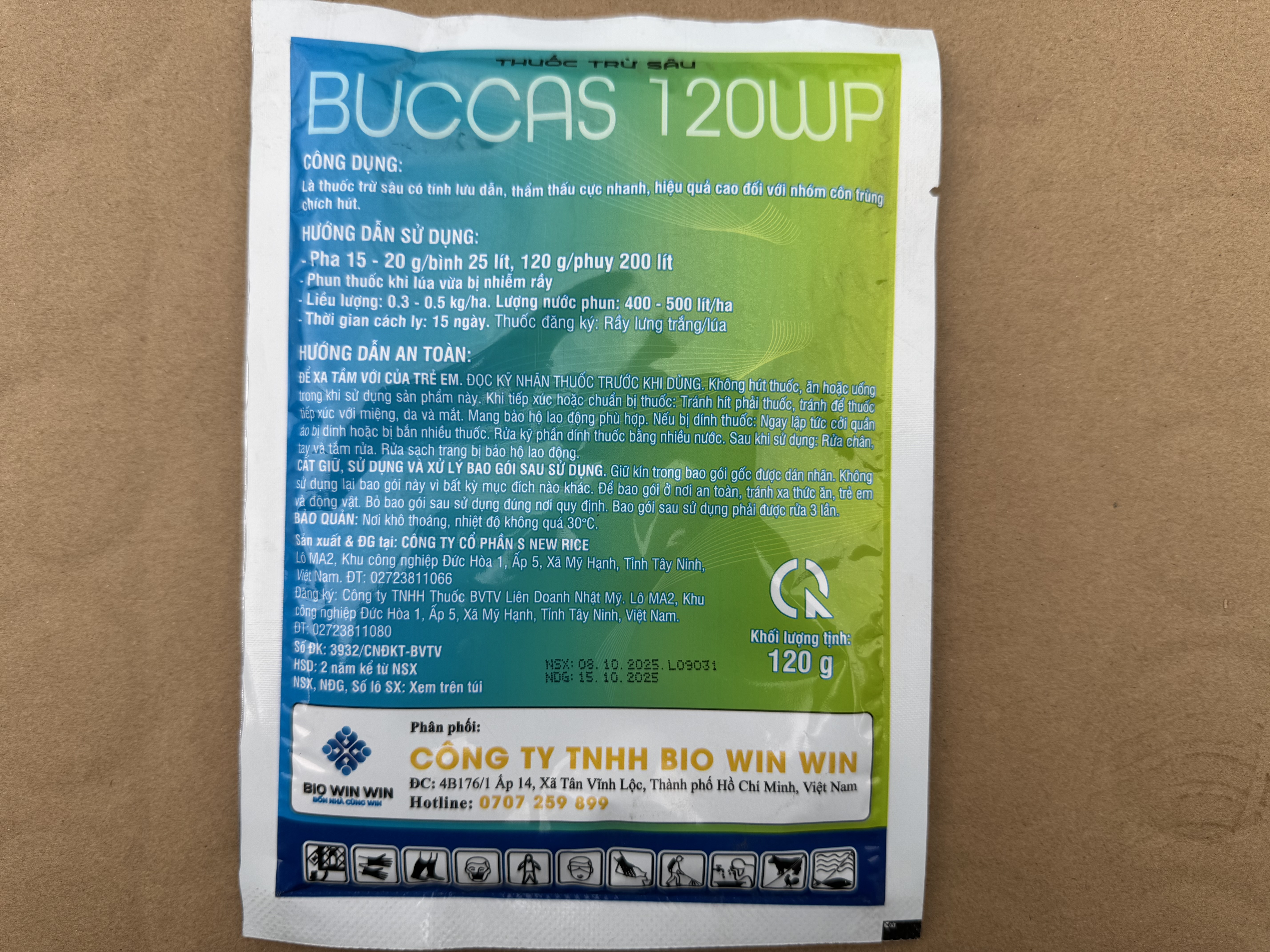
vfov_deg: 56.8
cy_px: 476
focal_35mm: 24
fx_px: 881
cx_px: 635
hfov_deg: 71.6
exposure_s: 1/527
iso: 80
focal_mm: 6.76
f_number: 1.78
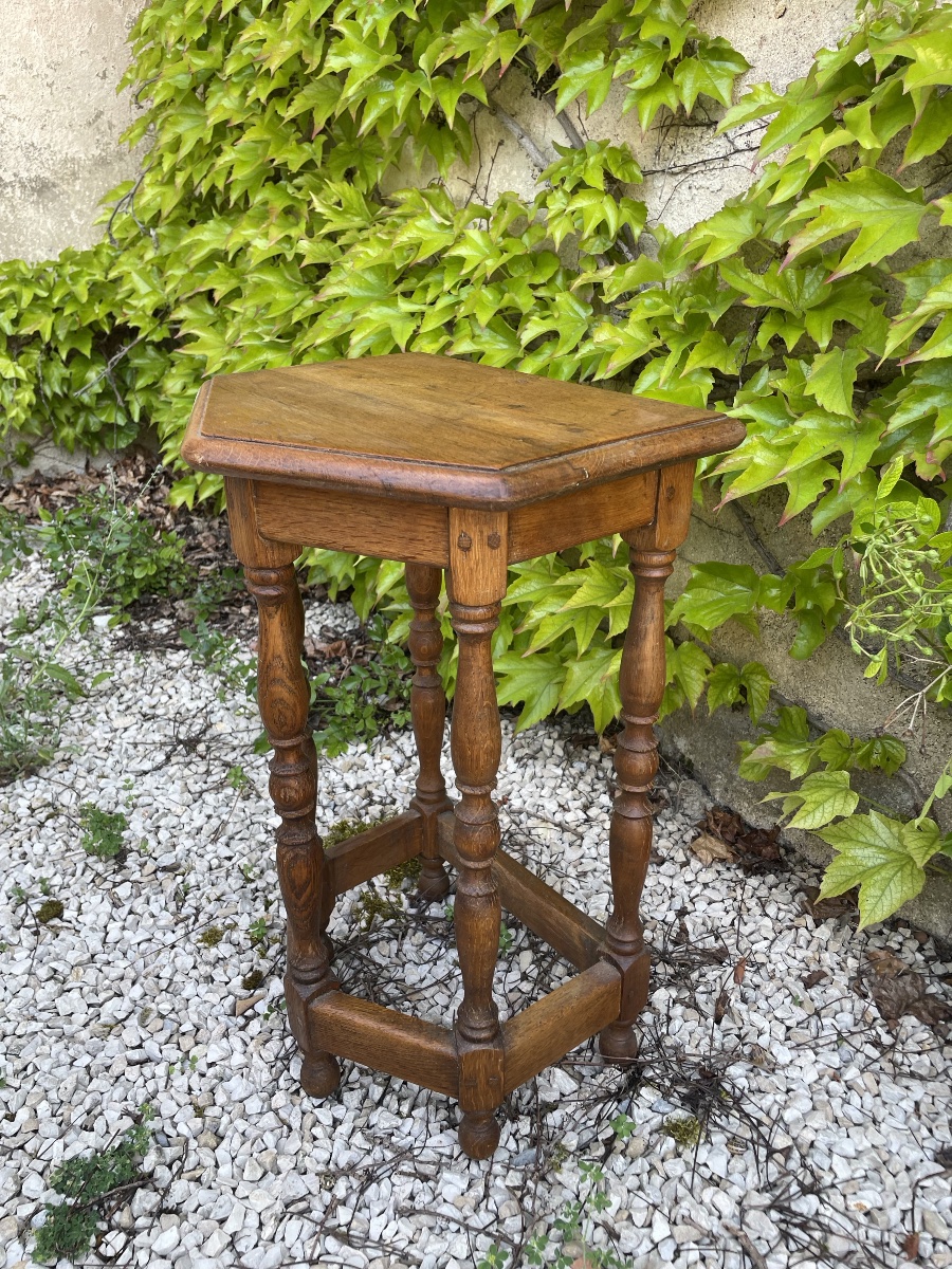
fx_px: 953
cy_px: 634
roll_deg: -1.1
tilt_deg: -21.3
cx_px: 476
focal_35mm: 26
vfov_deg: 67.3
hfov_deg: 53.1
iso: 32
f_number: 1.6
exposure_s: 1/121
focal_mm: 4.2
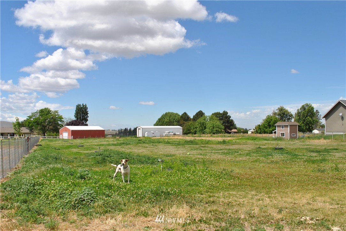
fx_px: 375
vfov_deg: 34.3
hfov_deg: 49.5
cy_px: 116
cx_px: 173
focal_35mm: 39
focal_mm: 26
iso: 100
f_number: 9
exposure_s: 1/320
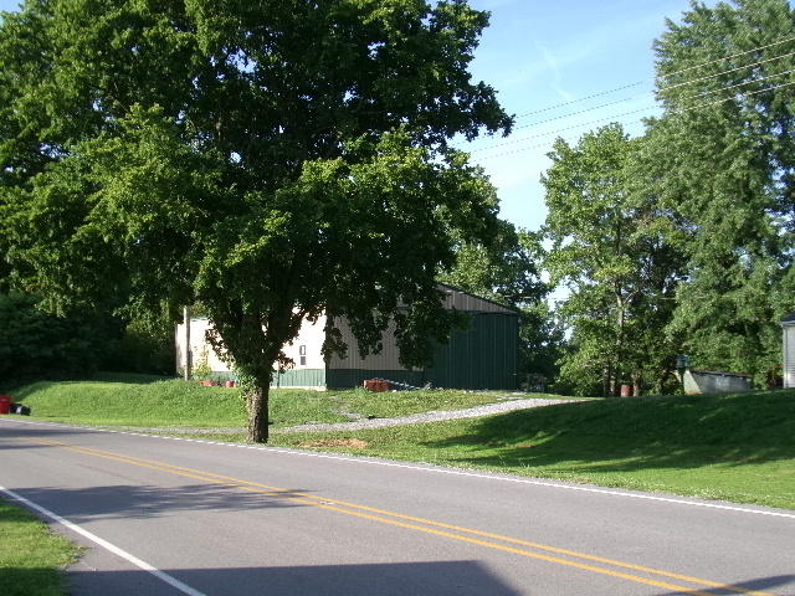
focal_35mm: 48
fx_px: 1102
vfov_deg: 30.3
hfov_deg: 39.7
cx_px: 398
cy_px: 298
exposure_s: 1/240
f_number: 4.2
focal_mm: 8.5
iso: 100
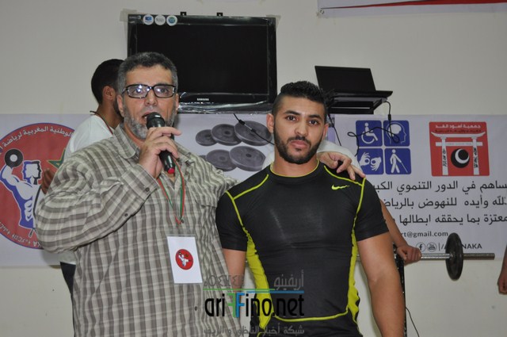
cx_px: 254
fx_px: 949
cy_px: 168
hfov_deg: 29.9
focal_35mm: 68
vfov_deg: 20.1
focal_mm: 45
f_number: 5.3
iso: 800
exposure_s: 1/60
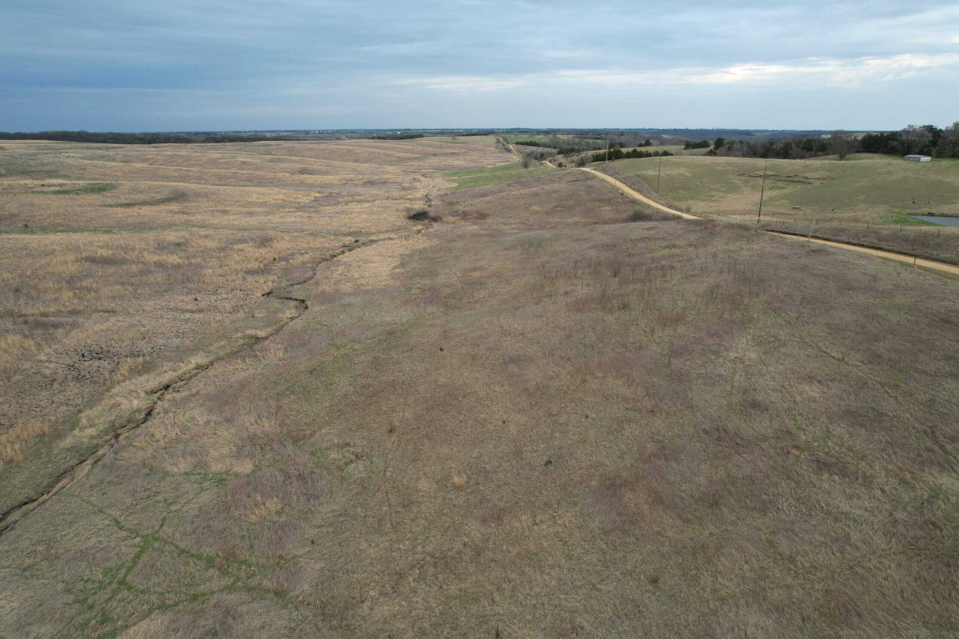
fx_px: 586
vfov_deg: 57.2
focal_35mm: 22
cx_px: 480
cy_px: 320
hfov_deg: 78.6
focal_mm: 8.4
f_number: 2.8
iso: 100
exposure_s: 1/500
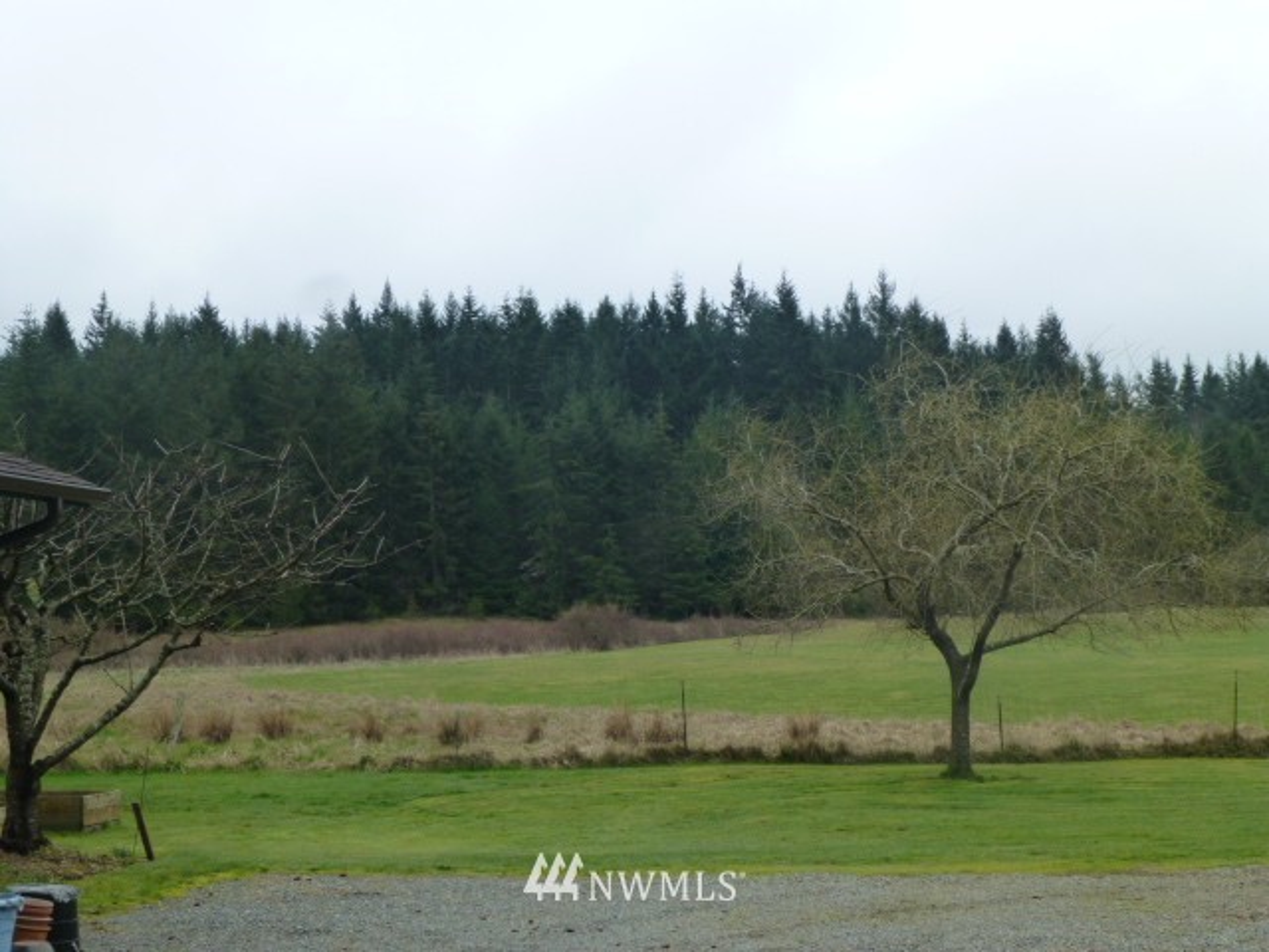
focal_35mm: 48
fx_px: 1760
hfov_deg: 39.7
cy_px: 476
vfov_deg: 30.3
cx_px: 634
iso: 160
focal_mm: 8.6
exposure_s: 1/250
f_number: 4
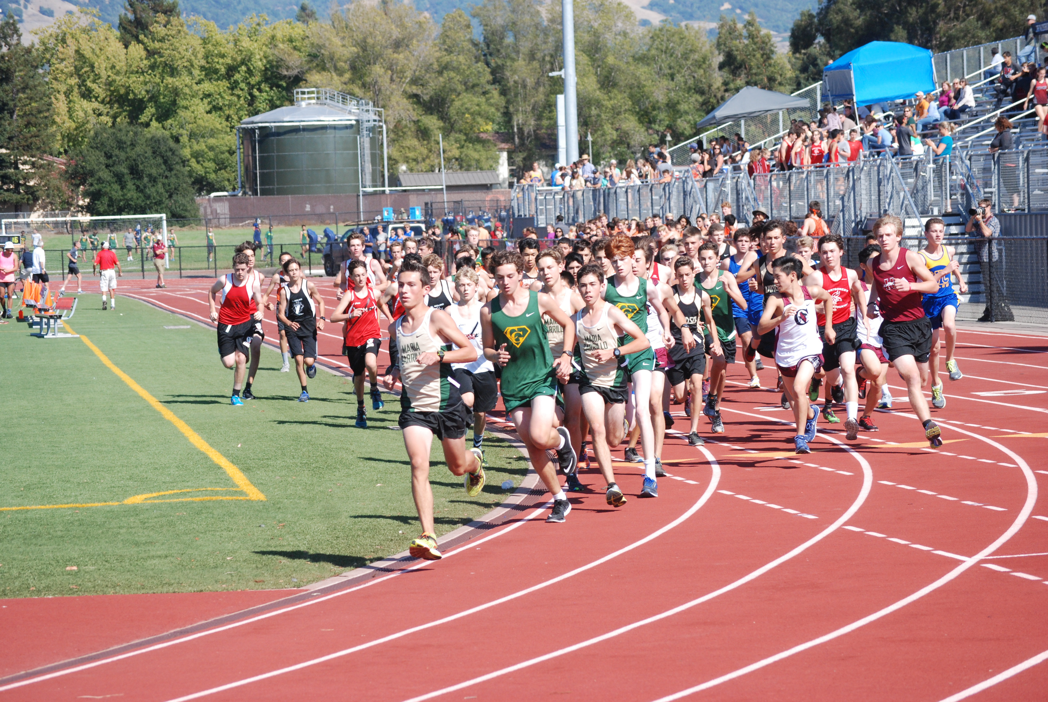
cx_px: 524
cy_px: 351
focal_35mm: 123
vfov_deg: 11.2
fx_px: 3585
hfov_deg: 16.6
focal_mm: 82
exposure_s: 1/1000
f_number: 8
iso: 400
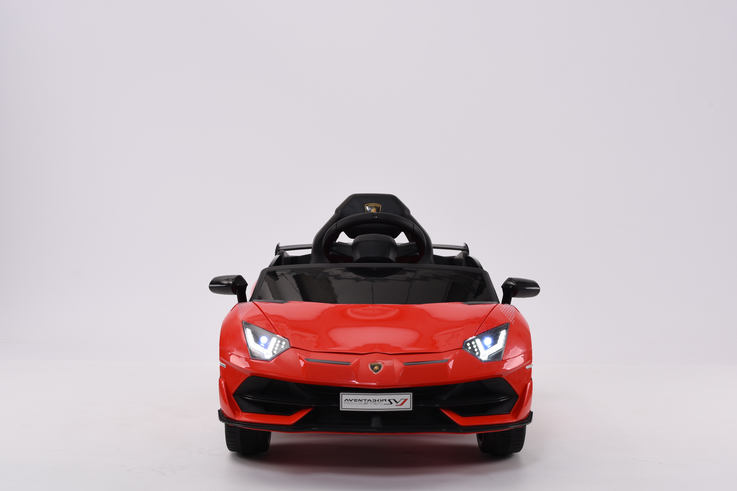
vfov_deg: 23.4
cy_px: 246
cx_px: 368
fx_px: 1187
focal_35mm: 58
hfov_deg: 34.5
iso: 100
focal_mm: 58
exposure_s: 1/15
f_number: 10
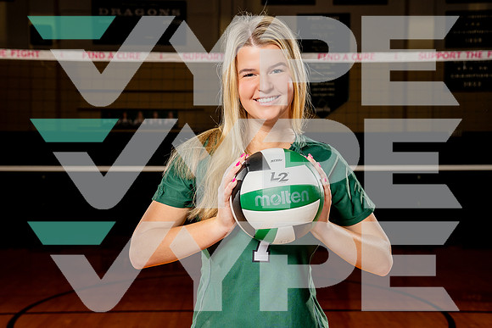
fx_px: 713
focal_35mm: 52
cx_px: 241
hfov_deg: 38.1
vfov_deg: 25.9
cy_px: 162
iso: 250
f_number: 5.6
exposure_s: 1/250
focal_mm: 50
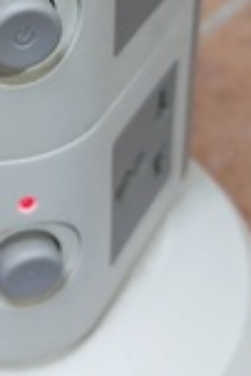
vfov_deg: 22.6
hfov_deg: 15.5
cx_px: -48
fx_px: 887
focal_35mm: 85
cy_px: -36
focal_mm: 6.12
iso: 1600
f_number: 1.9
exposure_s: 1/33
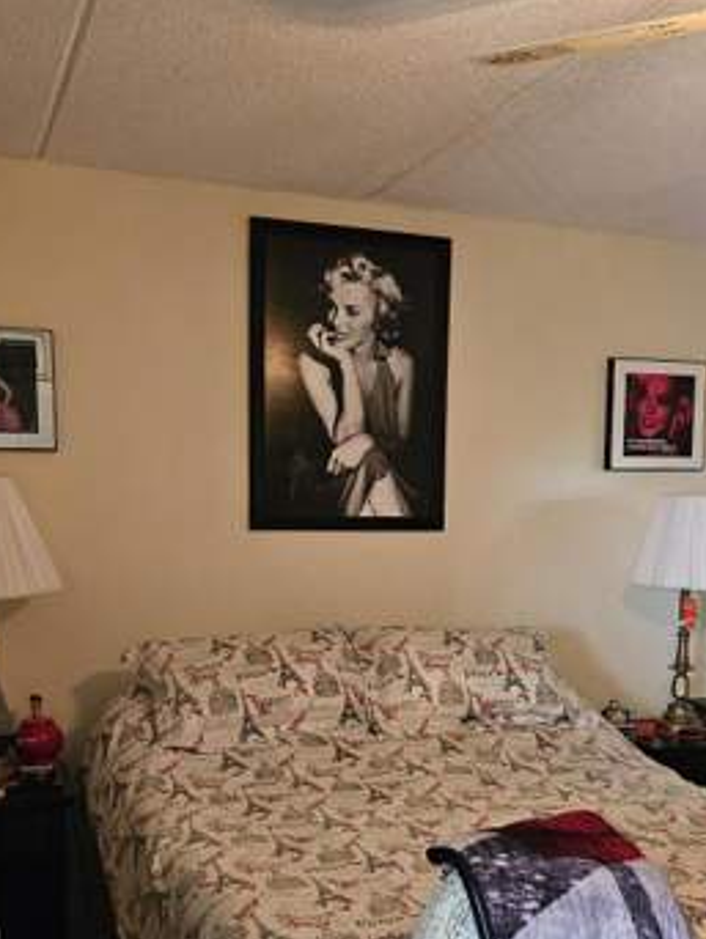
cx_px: 448
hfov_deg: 33.4
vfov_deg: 43.3
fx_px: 1168
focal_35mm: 43
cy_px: 610
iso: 1000
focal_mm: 5.4
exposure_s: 1/120
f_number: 1.8
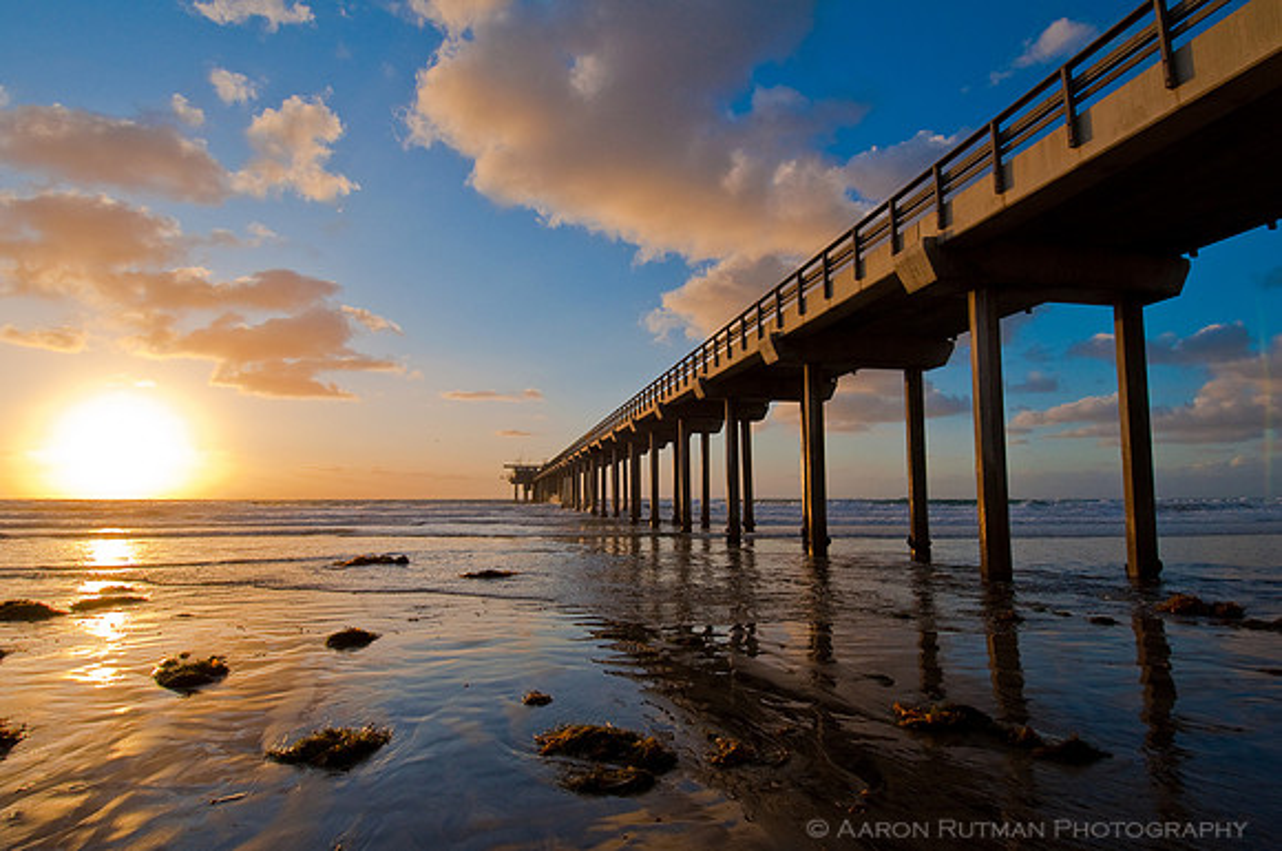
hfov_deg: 90.1
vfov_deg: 67.2
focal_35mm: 18
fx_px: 640
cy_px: 426
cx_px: 641
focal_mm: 12
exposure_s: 1/400
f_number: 10
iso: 250
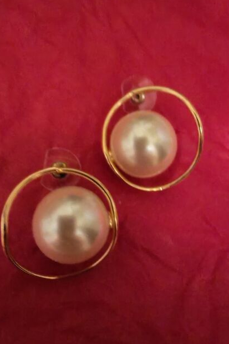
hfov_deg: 44.9
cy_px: 171
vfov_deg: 63.7
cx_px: 120
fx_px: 277
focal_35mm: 29
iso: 1600
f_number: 2.2
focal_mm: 1.96
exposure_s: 1/10
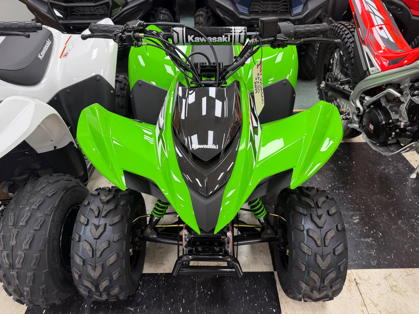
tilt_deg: -35.2
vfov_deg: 56.8
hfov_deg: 71.6
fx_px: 290
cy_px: 157
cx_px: 210
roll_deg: -0.8
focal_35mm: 24
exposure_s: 1/120
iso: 200
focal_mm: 6.76
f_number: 1.78
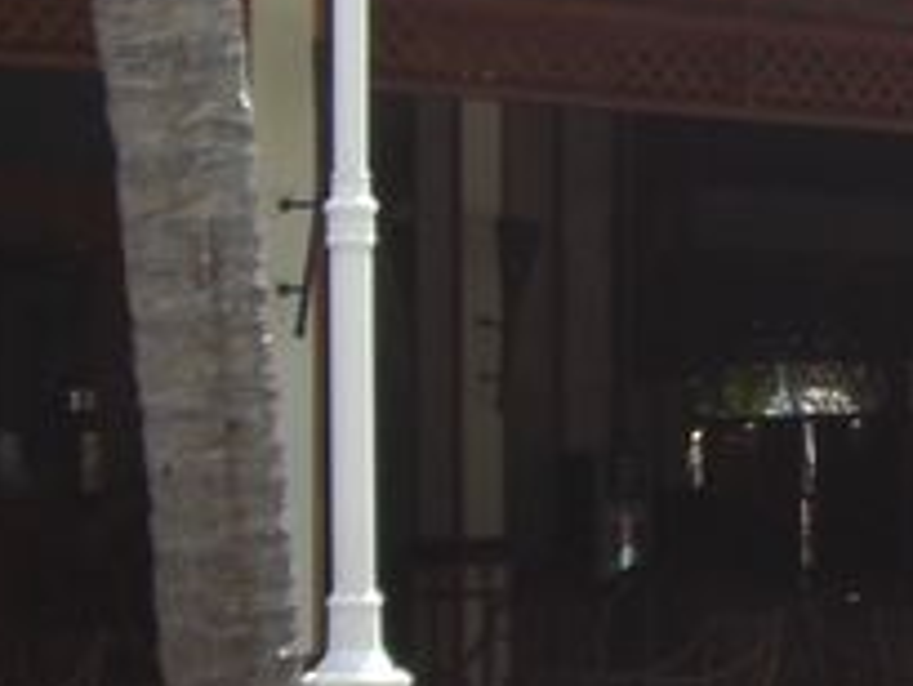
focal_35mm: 190
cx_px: 1608
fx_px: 5014
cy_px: 214
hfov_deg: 9.9
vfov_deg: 7.8
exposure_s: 1/500
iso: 64
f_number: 2.7
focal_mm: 6.2
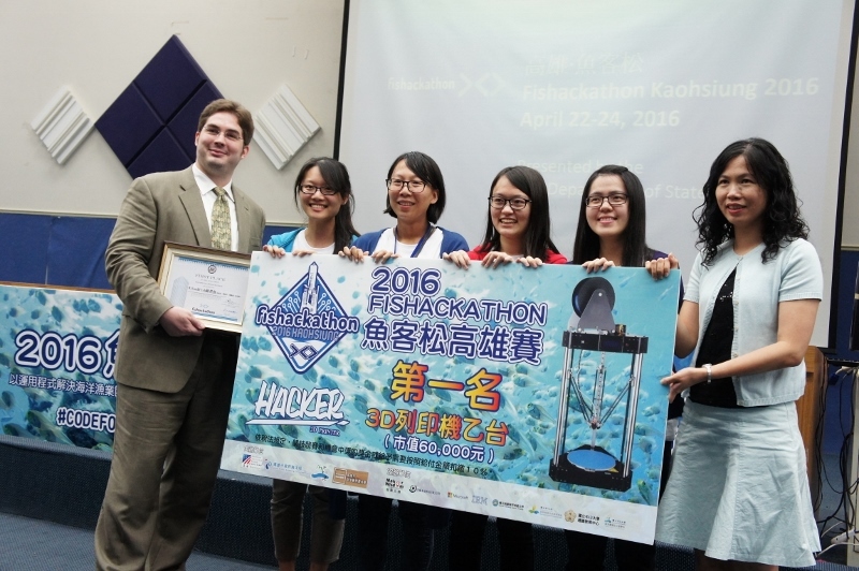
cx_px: 430
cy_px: 286
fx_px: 1037
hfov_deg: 45.0
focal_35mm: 44
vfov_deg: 30.8
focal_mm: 29
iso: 1600
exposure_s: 1/100
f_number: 6.3
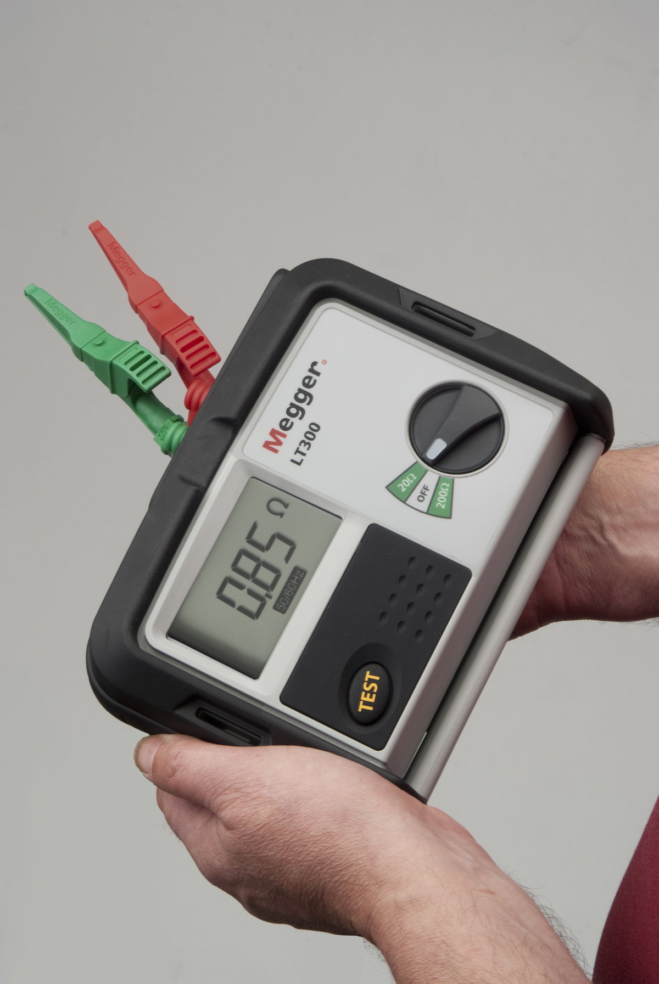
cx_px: 330
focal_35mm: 98
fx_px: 2683
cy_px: 492
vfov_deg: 20.8
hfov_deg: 14.0
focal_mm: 65
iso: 100
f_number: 18
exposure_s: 1/50
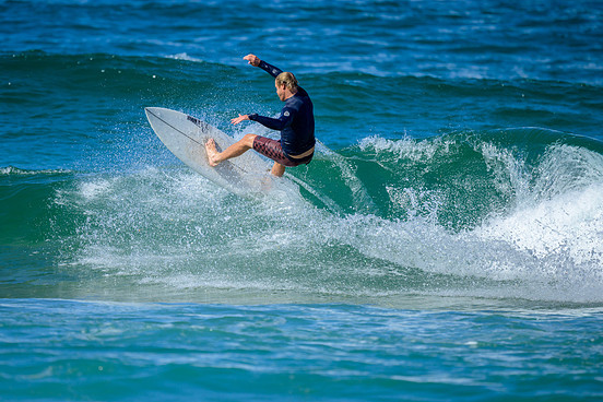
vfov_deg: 1.6
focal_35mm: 841
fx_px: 14086
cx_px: 291
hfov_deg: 2.5
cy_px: 210
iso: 400
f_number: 6.3
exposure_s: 1/2500
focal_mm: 800
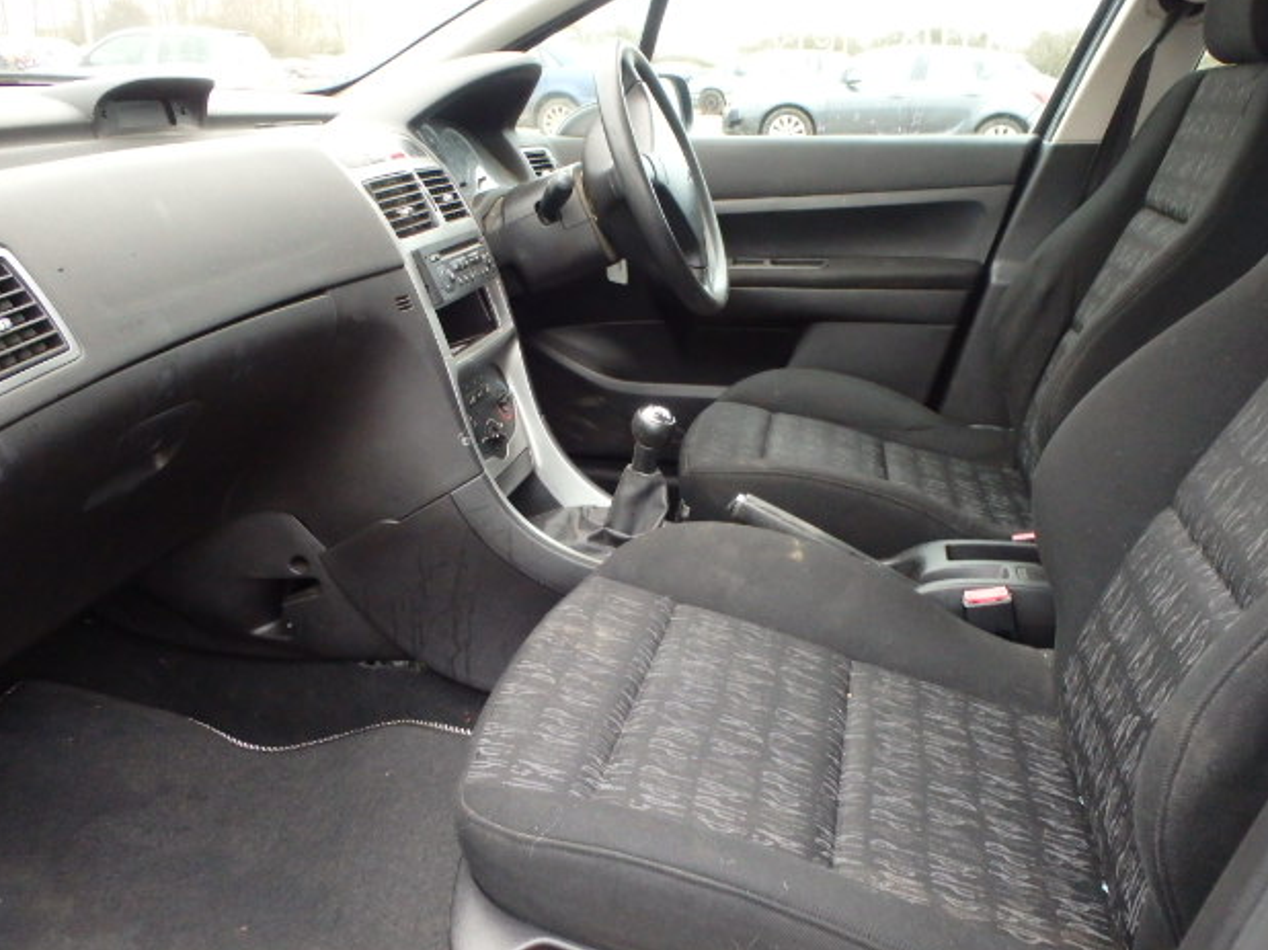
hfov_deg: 61.7
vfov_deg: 48.2
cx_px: 648
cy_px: 480
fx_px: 1062
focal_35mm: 29
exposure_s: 1/30
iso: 1000
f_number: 3.9
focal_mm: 5
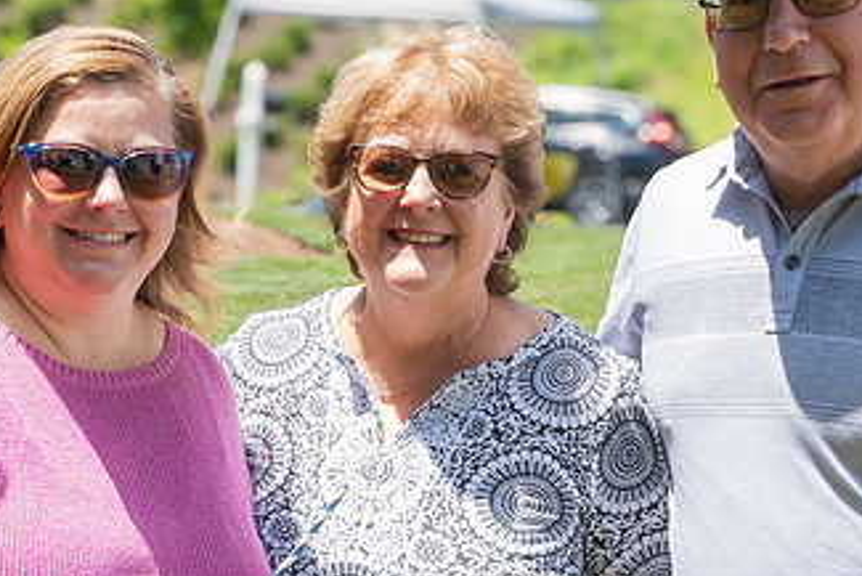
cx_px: 414
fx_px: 2563
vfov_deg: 12.8
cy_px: 275
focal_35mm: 107
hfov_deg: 19.1
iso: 640
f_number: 11
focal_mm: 40
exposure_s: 1/200
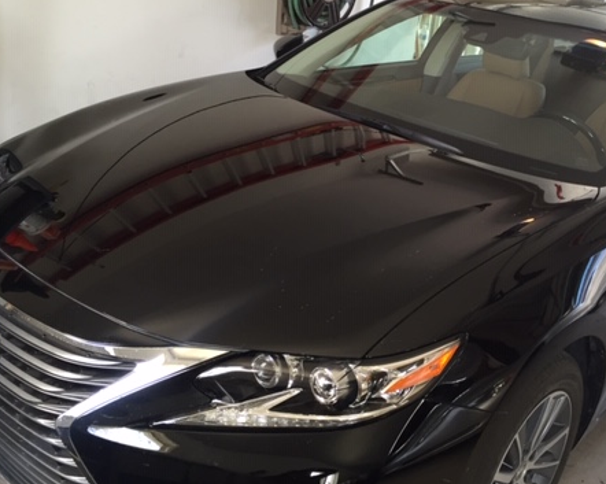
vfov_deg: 36.5
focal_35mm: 41
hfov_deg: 44.4
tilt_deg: -22.1
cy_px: 236
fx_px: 735
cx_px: 380
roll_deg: -7.0
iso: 64
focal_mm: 4.15
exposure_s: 1/30
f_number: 2.2
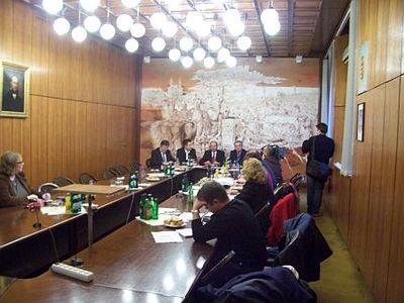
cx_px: 202
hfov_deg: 54.0
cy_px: 152
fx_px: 397
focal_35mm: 34
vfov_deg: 41.8
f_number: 2.7
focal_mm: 5.6
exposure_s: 1/10
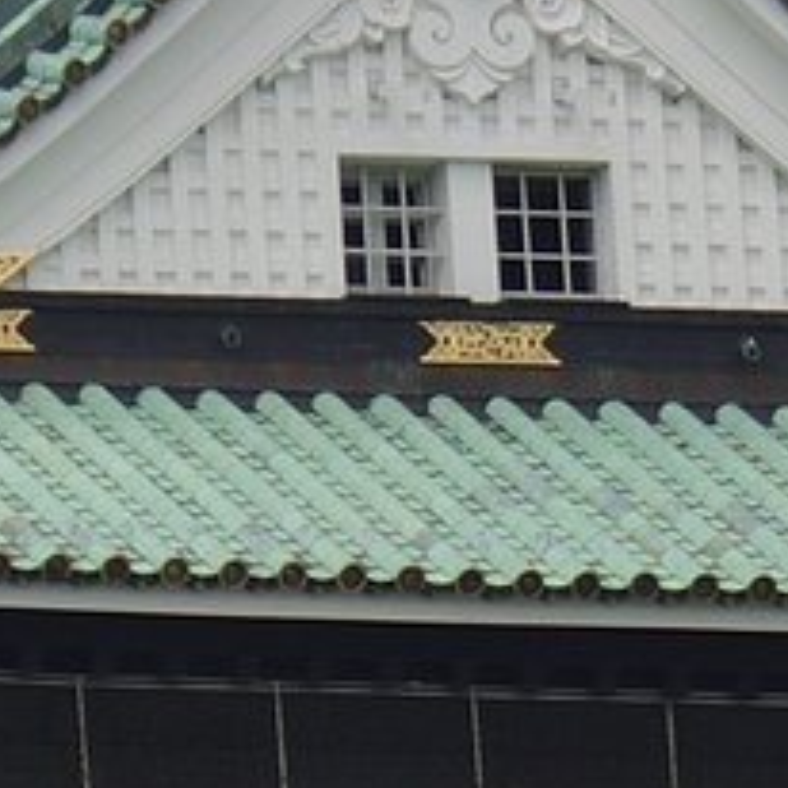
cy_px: 2429
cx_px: 687
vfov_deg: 1.4
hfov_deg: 1.4
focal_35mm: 1267
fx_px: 32631
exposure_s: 1/500
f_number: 5.6
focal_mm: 100
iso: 80
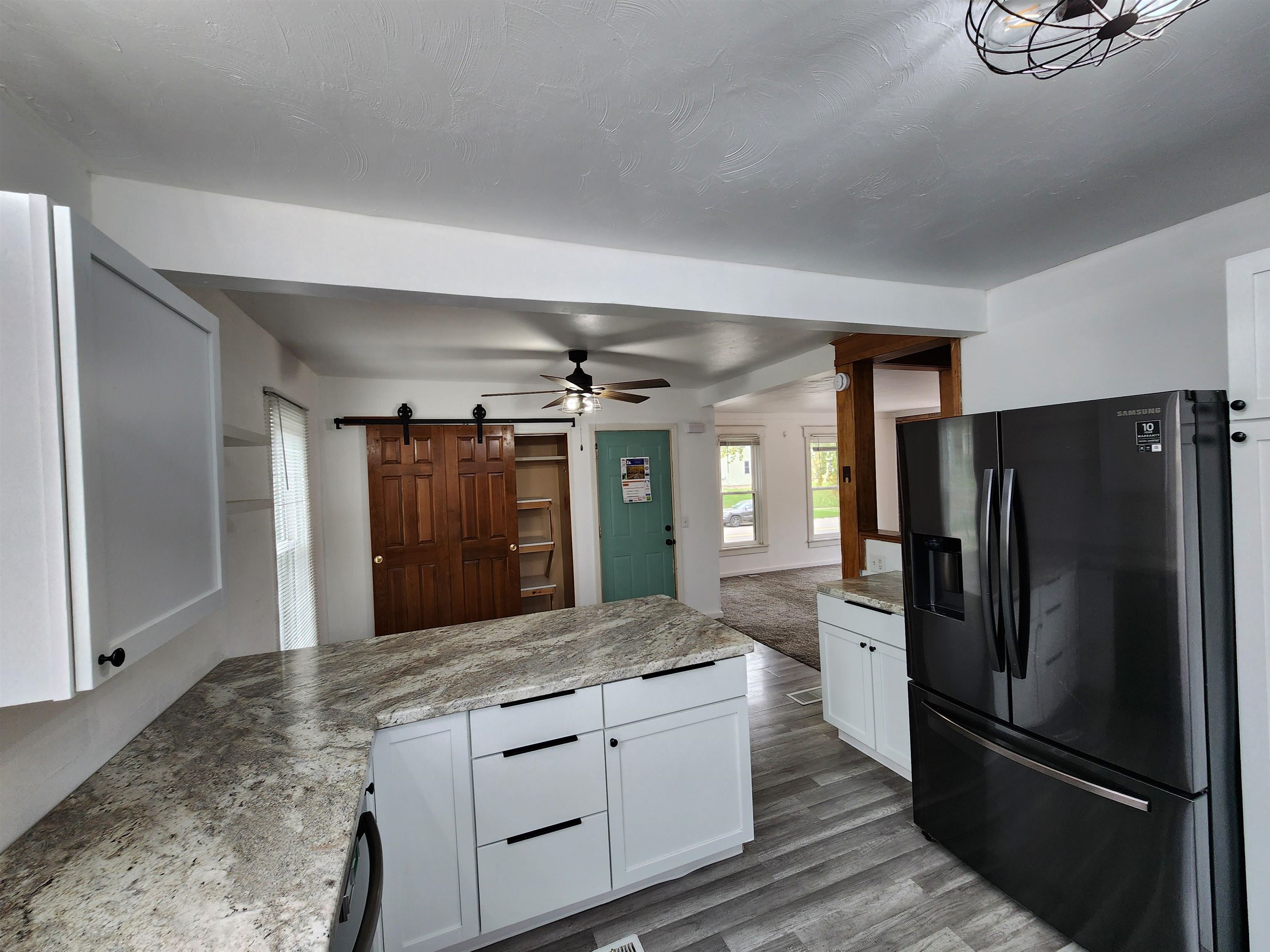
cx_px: 635
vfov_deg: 89.9
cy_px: 476
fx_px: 477
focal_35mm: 13
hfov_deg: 106.2
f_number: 2.2
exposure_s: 1/60
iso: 125
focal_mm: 2.2
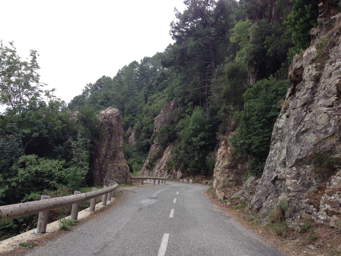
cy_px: 128
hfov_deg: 52.6
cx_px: 170
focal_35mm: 35
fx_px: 345
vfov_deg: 40.7
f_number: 2.4
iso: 64
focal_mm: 4.28
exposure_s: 1/349
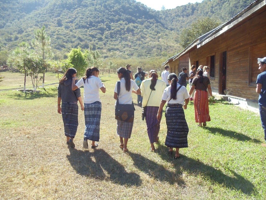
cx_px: 133
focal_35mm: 44
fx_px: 338
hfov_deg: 42.9
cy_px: 100
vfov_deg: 32.9
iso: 80
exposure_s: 1/250
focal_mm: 6
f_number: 3.5
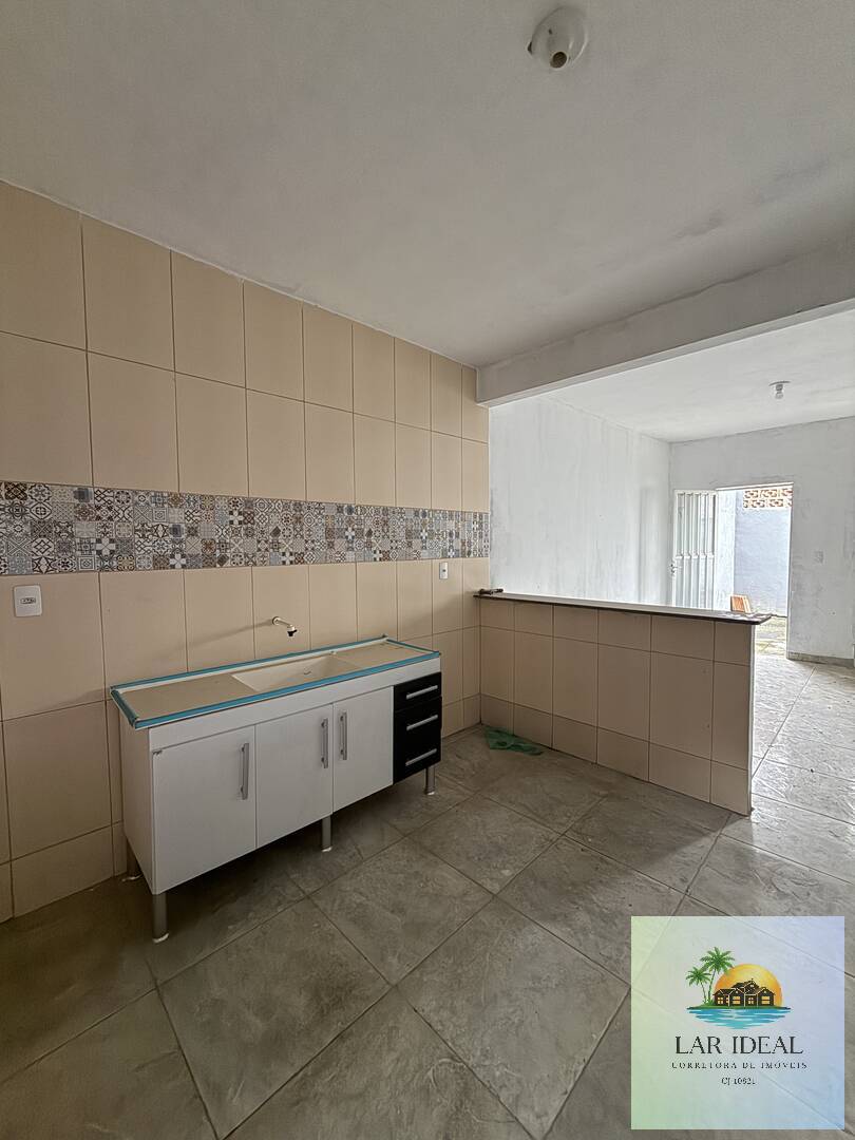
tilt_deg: -1.9
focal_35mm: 14
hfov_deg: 85.7
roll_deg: +0.8
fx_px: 461
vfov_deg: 102.1
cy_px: 570
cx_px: 428
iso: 800
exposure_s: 1/60
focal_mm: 2.22
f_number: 2.2
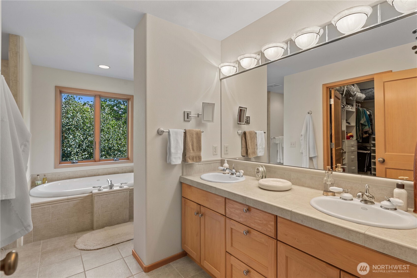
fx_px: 197
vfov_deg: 70.5
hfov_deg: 93.3
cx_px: 208
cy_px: 139
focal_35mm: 17
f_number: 8
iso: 200
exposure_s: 1/5
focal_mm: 17
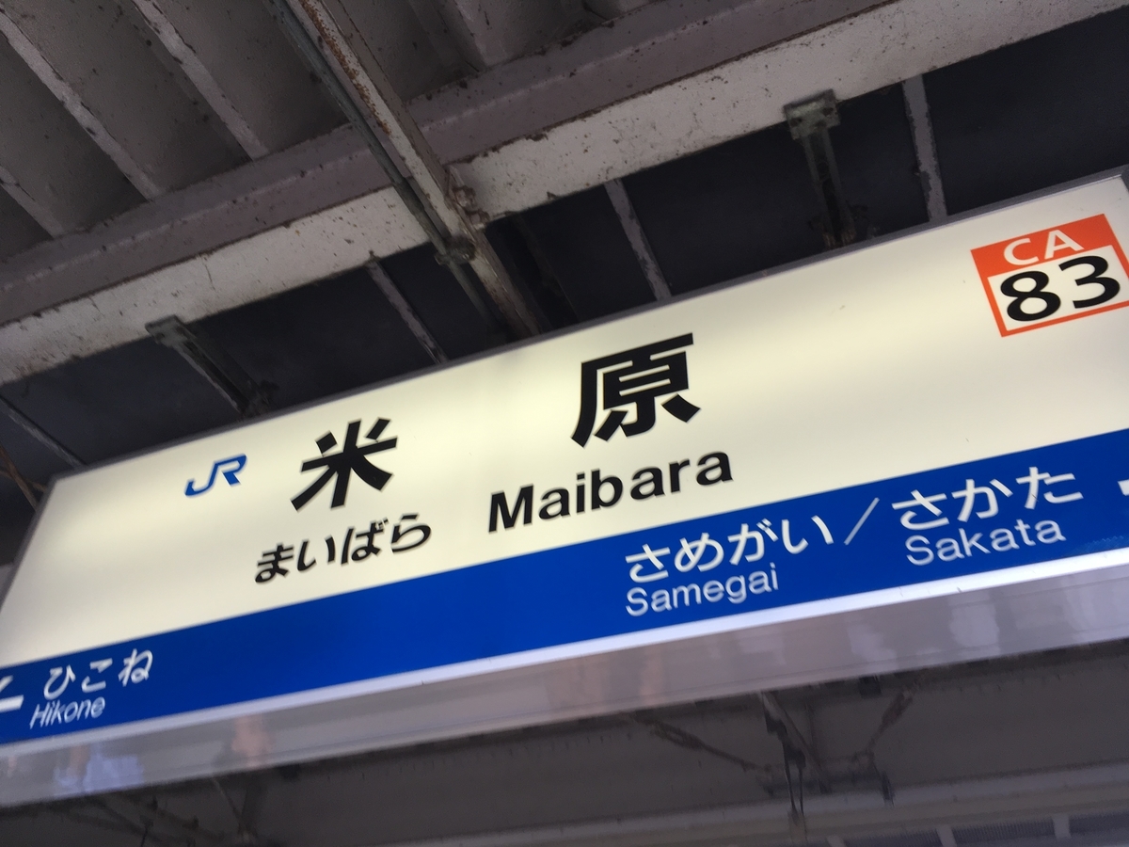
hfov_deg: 61.7
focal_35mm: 29
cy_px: 424
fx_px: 946
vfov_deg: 48.2
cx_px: 564
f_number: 2.2
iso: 32
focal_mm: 4.15
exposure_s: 1/120
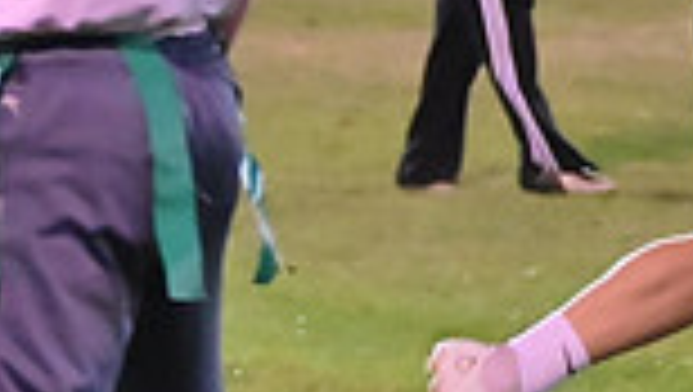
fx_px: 11957
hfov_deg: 3.3
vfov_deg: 1.9
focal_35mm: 650
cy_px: -128
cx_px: 832
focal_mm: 110
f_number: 4
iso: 6400
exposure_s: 1/500
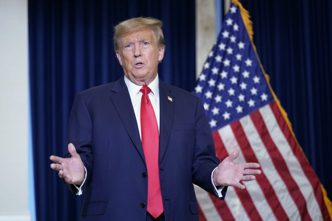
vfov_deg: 11.9
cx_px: 166
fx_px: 1061
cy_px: 110
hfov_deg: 17.8
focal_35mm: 115
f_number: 2.8
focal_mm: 115
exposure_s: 1/320
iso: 2000
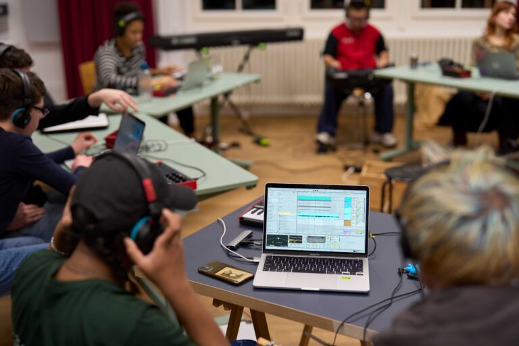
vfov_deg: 27.0
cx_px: 260
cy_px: 173
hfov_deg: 39.6
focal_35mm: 50
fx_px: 721
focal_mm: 50
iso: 250
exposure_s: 1/125
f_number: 1.8
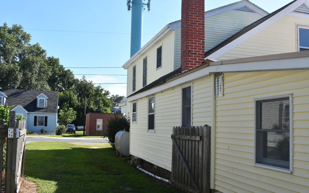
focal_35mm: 37
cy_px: 101
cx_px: 154
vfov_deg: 34.4
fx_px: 312
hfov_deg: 52.8
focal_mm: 24
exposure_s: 1/250
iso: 140
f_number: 8
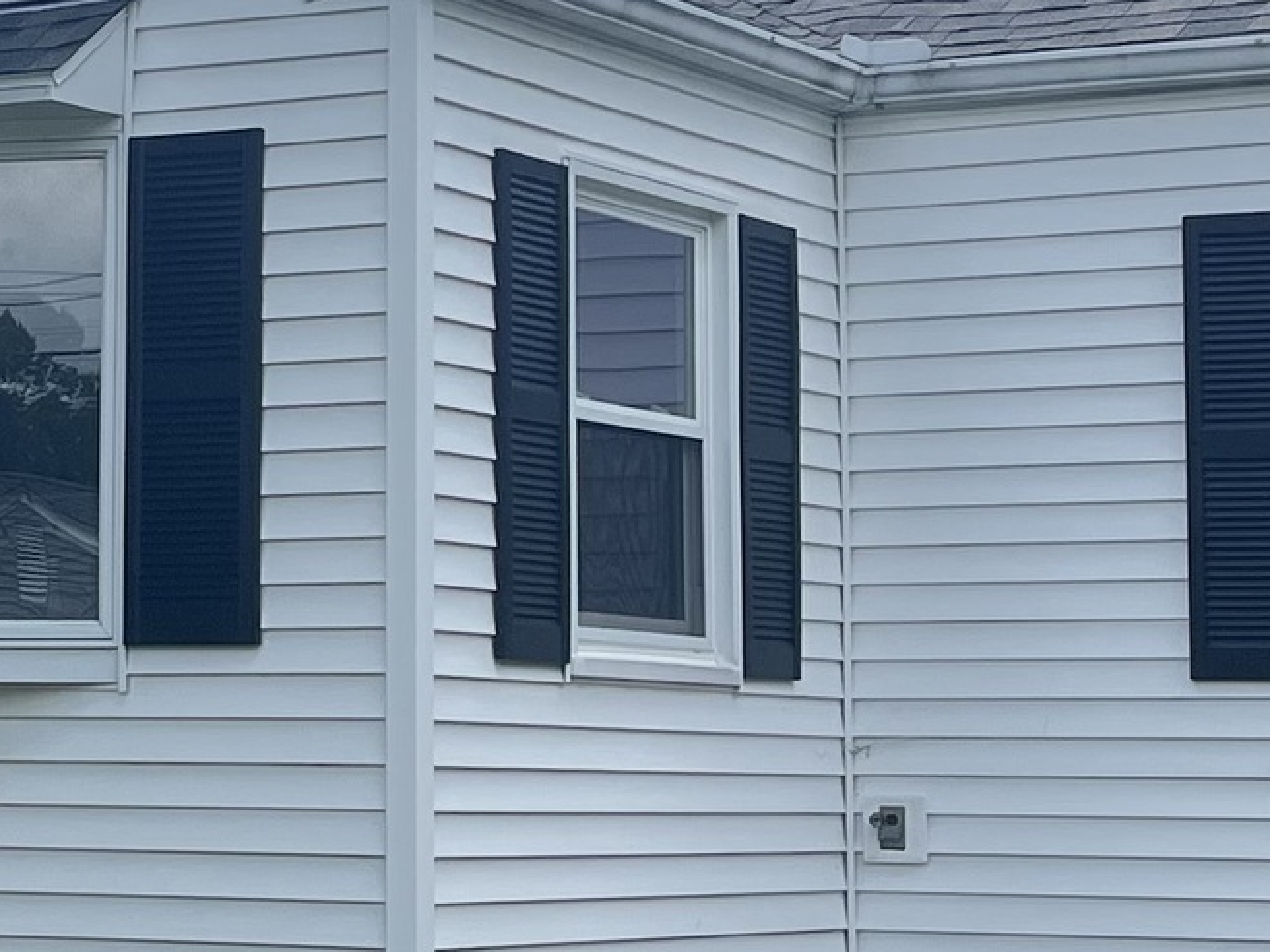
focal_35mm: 122
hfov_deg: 15.9
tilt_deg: +7.3
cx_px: 81
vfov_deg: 12.1
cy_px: 240
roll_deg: -0.7
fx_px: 4475
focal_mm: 5.1
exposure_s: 1/3623
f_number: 1.6
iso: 50
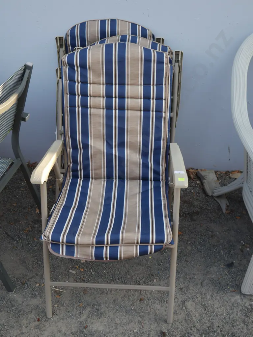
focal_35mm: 40
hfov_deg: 36.0
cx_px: 126
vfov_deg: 46.8
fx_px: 390
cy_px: 168
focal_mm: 20
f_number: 4.5
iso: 200
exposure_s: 1/100
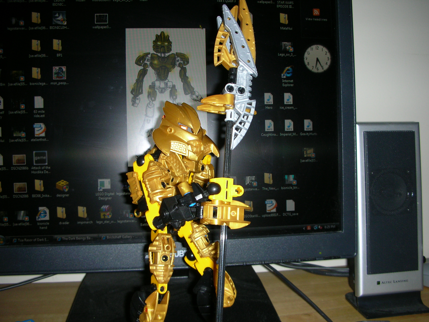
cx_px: 214
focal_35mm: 35
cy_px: 161
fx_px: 434
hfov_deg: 52.6
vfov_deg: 40.7
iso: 50
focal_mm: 5.8
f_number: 3
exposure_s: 1/60.1
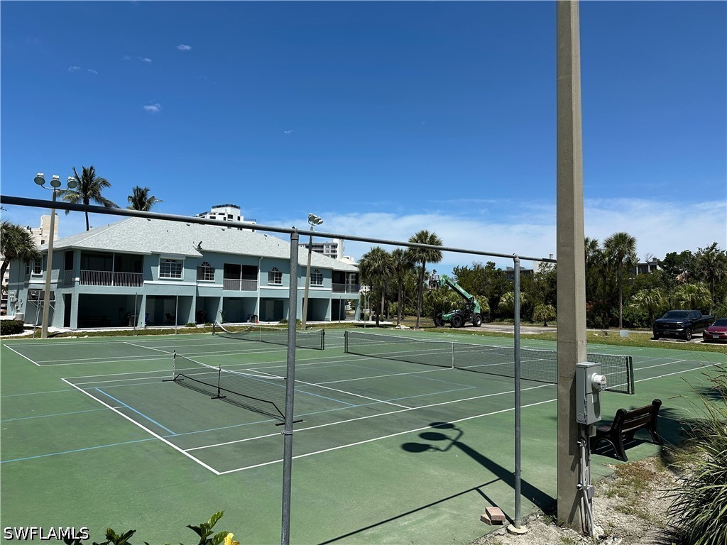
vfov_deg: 56.8
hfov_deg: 71.6
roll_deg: +0.4
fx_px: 504
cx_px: 364
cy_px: 272
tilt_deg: +4.2
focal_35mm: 24
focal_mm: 6.86
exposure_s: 1/6211
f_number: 1.78
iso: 80
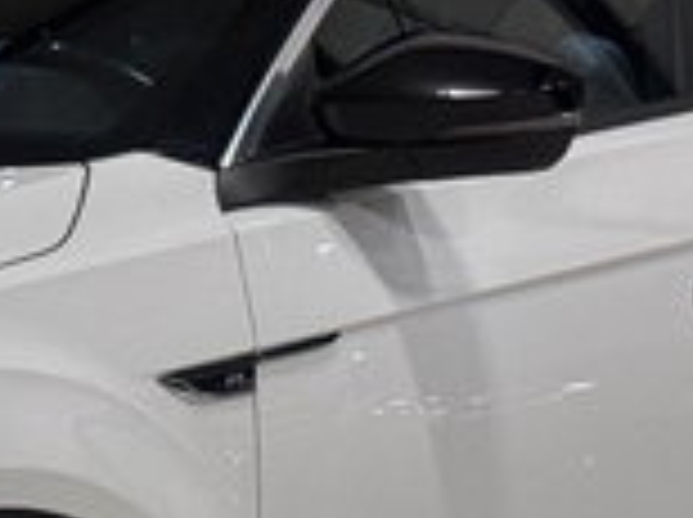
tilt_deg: -8.0
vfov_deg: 6.2
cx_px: -212
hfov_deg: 8.3
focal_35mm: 237
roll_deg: -0.5
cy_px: 509
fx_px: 4737
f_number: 1.78
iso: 200
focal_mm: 6.76
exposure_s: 1/33
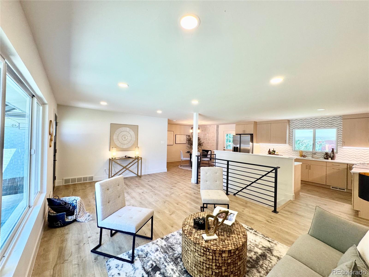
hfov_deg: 102.1
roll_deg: -1.2
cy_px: 138
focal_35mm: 14
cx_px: 184
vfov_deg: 85.7
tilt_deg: +0.1
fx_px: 149
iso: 160
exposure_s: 1/120
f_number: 2.2
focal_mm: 2.22
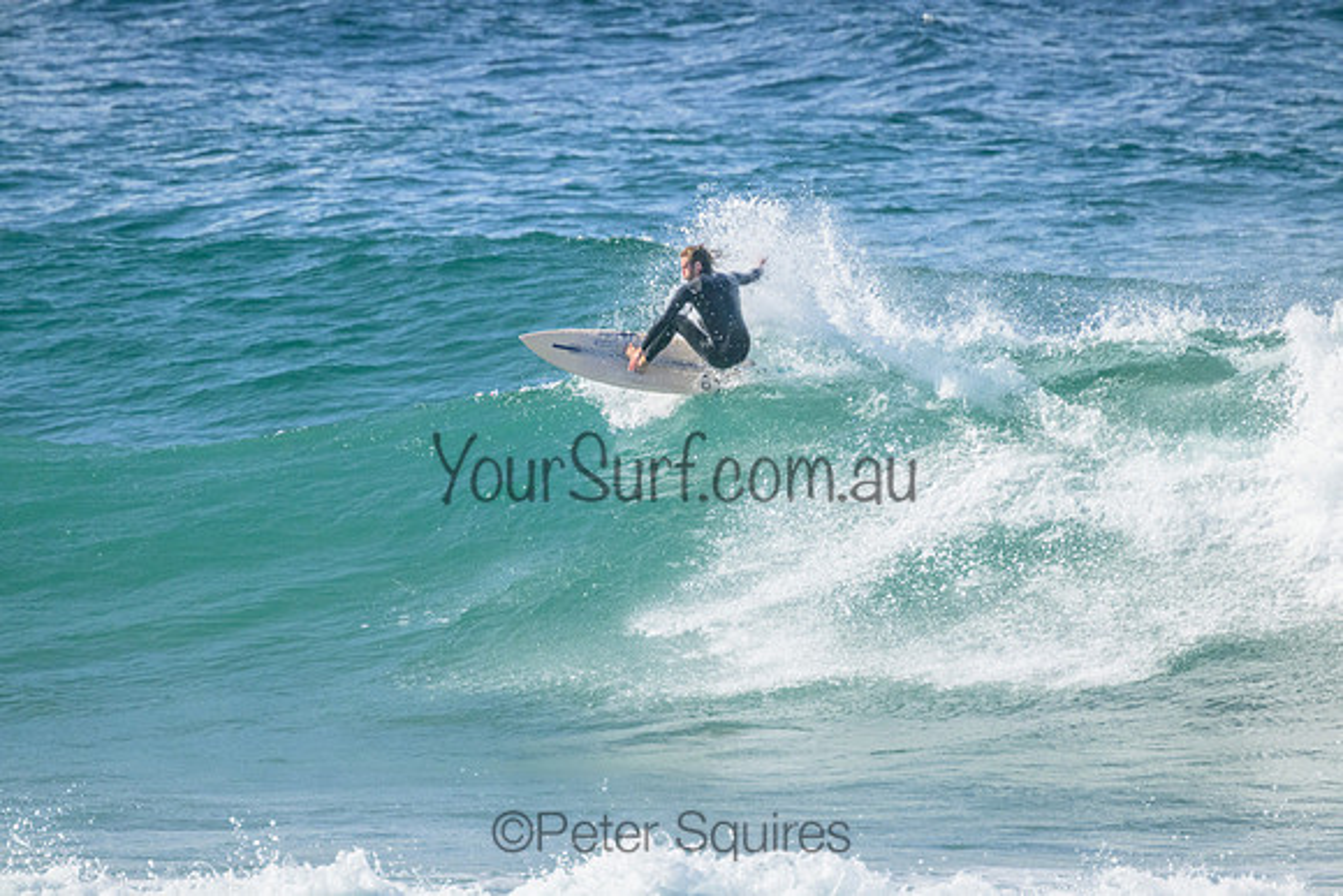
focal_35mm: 800
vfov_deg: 1.7
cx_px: 672
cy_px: 448
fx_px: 29850
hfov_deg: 2.6
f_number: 11
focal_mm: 800
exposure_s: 1/1600
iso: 3200
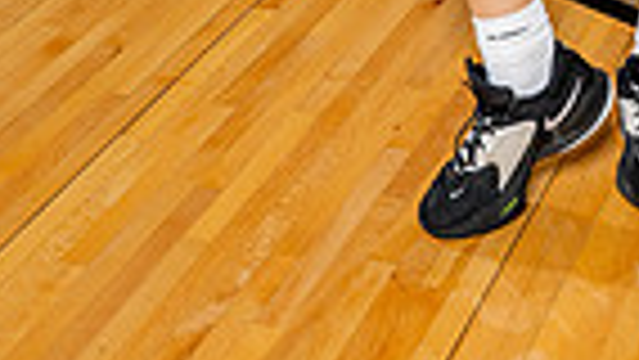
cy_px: -634
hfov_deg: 18.6
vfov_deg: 9.1
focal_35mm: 113
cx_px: 585
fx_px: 1915
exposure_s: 1/250
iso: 400
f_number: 8
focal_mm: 34
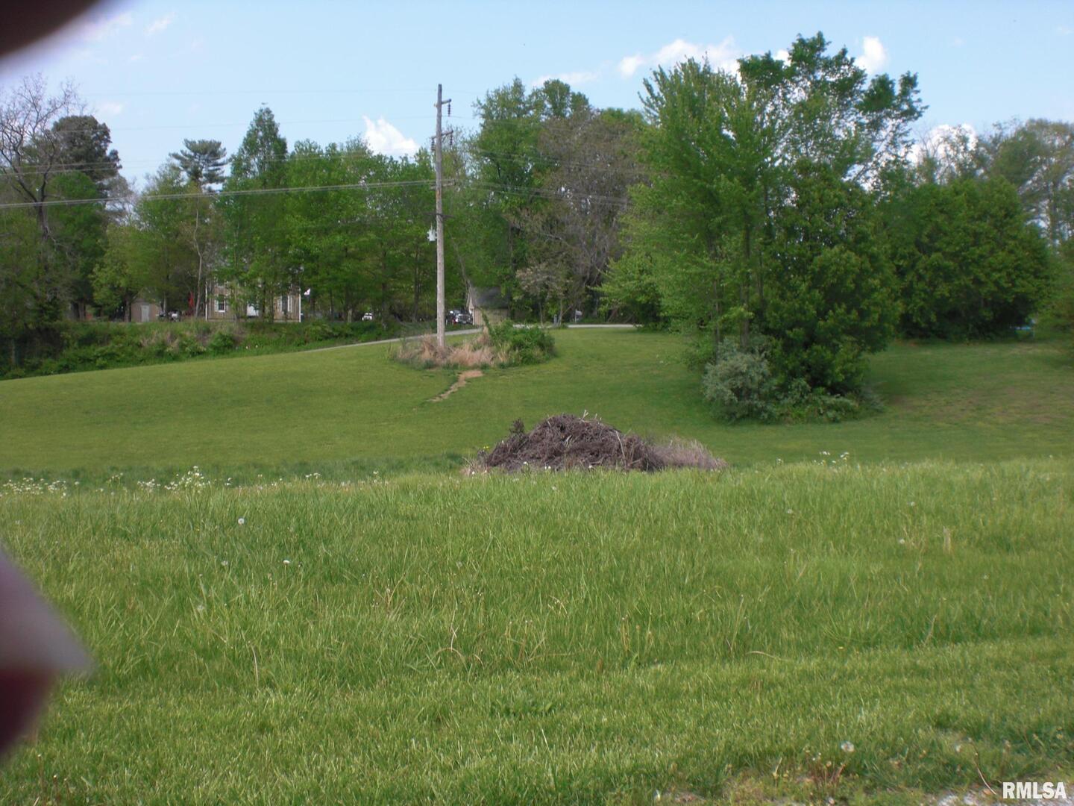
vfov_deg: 37.7
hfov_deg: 49.0
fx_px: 1179
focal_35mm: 38
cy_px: 403
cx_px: 537
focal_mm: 6.3
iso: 64
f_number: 5.6
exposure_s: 1/200
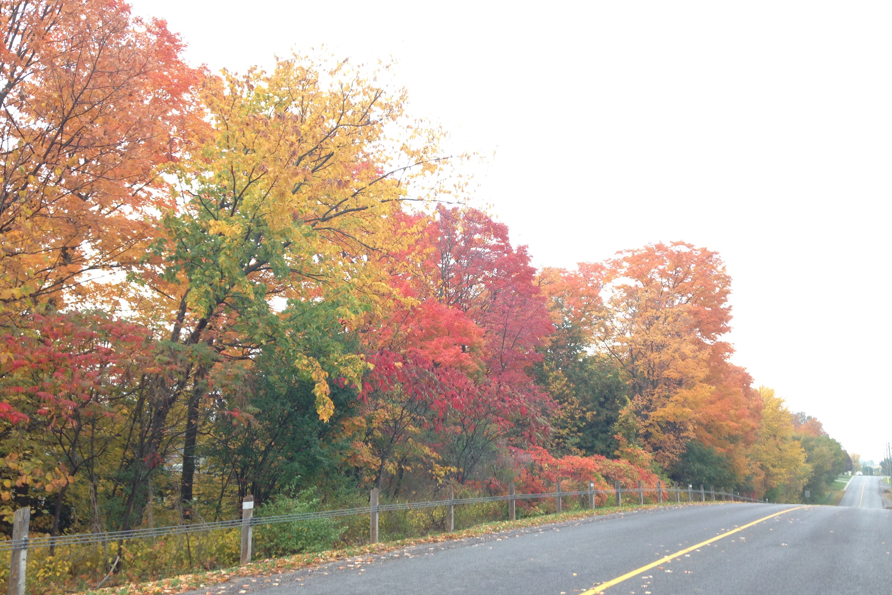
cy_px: 326
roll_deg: +0.1
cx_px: 451
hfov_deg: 54.4
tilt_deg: +8.6
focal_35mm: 35
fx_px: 867
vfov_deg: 37.8
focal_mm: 4.12
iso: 50
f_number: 2.4
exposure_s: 1/24
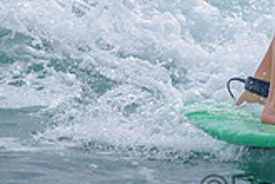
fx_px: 13405
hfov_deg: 1.2
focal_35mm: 1755
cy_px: -88
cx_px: 328
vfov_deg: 0.8
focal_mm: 500
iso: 125
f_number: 5.6
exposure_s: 1/2000
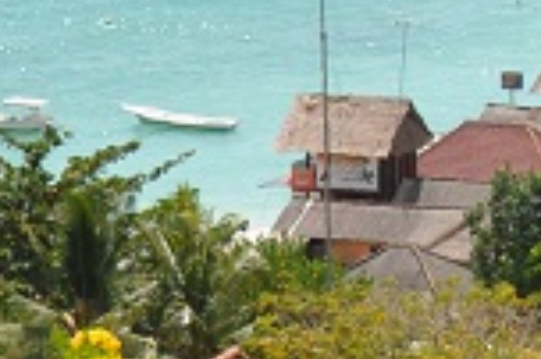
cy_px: -100
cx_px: 1182
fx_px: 6080
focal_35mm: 405
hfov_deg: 5.0
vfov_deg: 3.4
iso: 200
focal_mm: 40
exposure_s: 1/320
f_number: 9
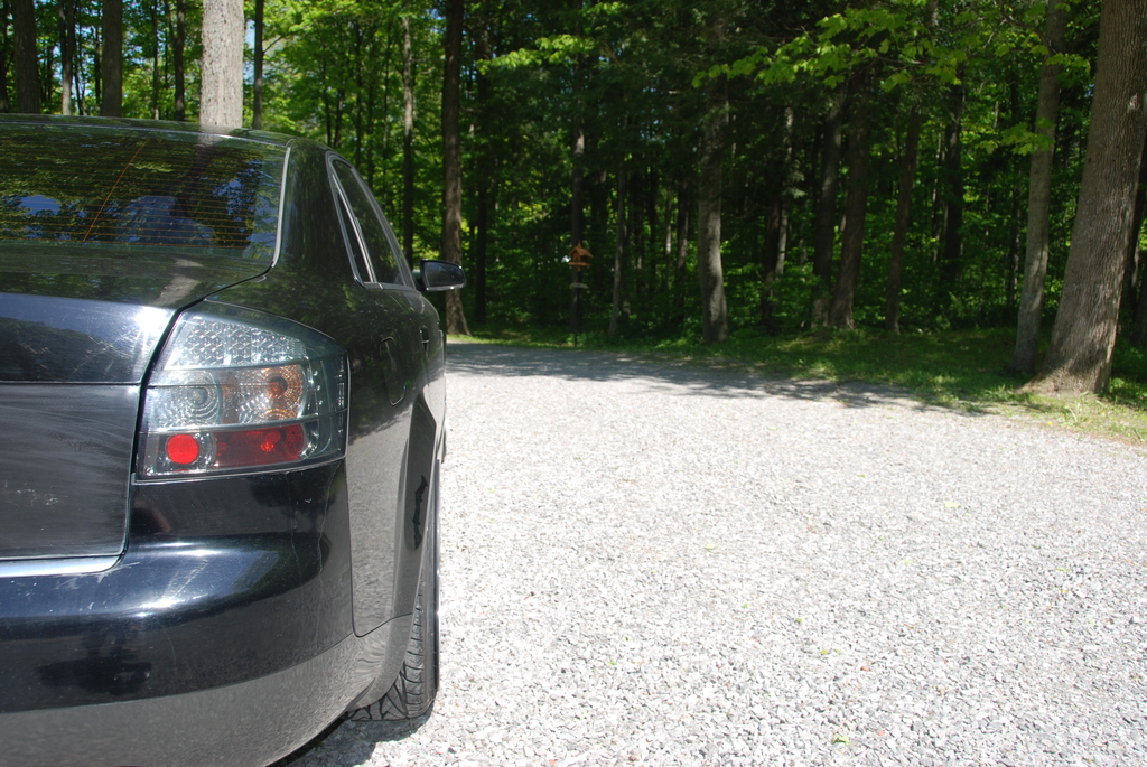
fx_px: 957
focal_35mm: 30
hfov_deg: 61.9
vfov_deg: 43.7
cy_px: 384
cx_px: 574
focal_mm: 20
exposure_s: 1/200
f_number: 5.6
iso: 100
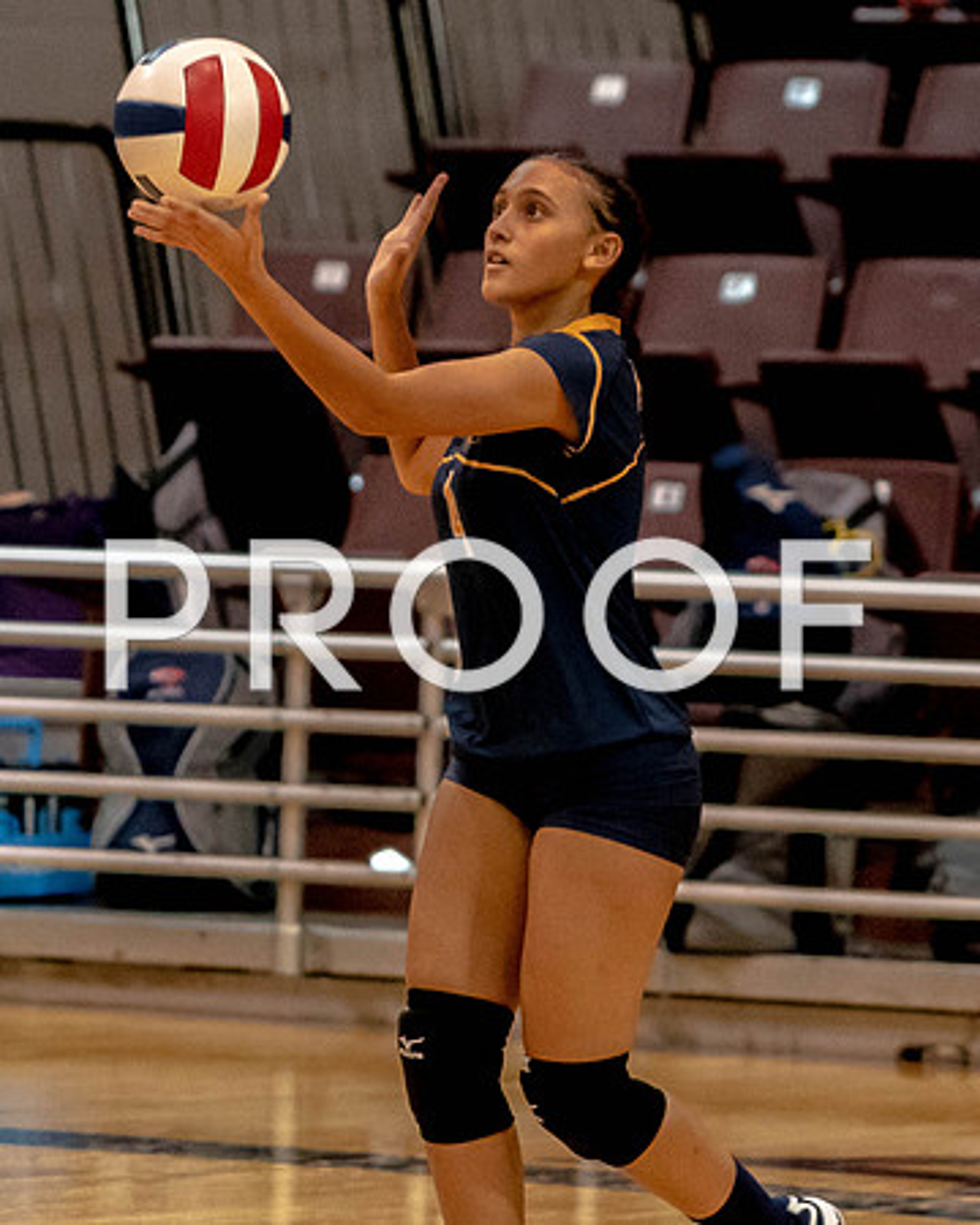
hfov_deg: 3.7
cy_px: 542
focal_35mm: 417
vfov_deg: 4.6
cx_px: 471
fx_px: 15136
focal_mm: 240
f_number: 6.3
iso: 8000
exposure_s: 1/750
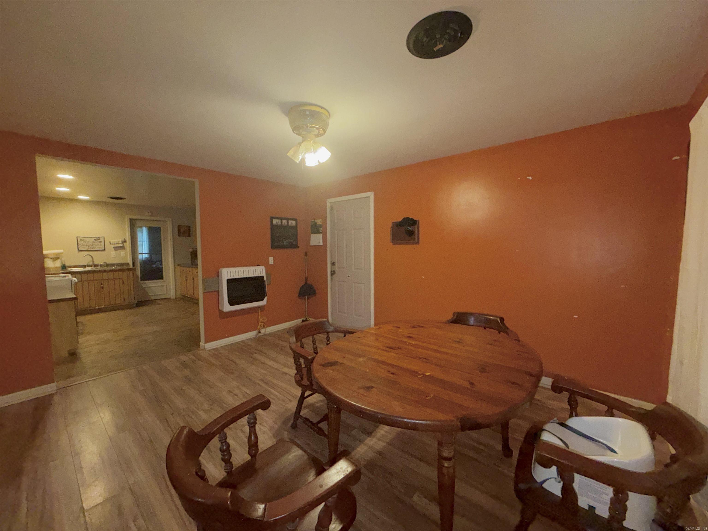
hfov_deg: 102.1
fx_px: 286
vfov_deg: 85.7
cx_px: 354
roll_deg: +0.3
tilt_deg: -3.3
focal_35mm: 14
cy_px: 266
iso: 125
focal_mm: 2.22
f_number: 2.2
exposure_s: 1/60
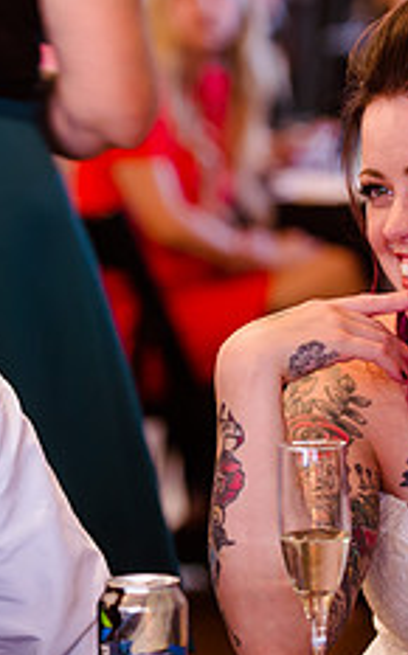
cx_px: 140
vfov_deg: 7.3
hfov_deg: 4.6
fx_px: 5122
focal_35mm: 287
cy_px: 368
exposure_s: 1/50
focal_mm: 105
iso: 1600
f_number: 2.8
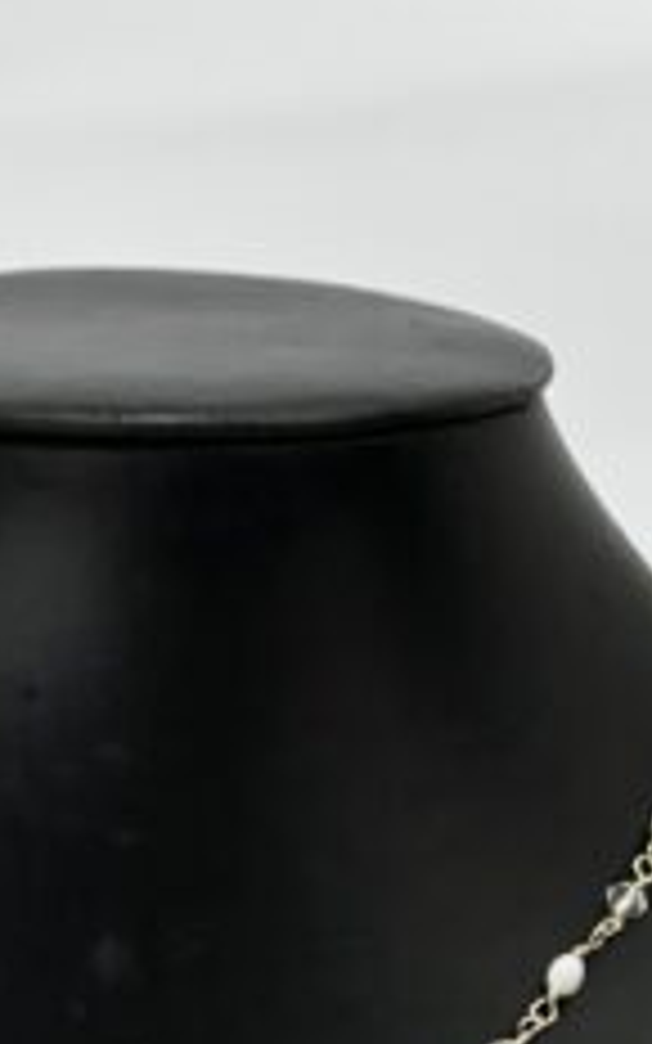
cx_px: -40
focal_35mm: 236
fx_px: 6710
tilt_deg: -19.8
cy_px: 1318
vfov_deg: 8.8
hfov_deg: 5.5
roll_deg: -0.4
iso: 250
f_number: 2.8
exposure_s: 1/60
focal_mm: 9
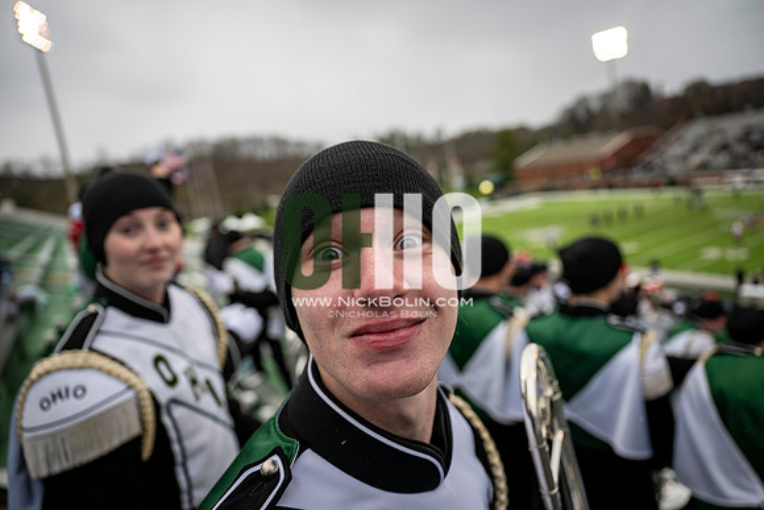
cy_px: 255
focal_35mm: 24
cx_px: 382
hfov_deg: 73.7
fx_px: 509
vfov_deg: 53.2
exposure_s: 1/500
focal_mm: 24
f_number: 2.8
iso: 160
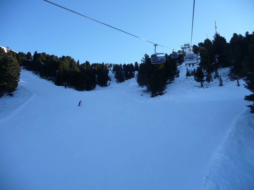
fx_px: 205
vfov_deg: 49.7
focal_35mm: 28
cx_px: 127
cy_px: 95
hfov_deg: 63.5
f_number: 3.3
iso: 100
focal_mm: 4.7
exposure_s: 1/640
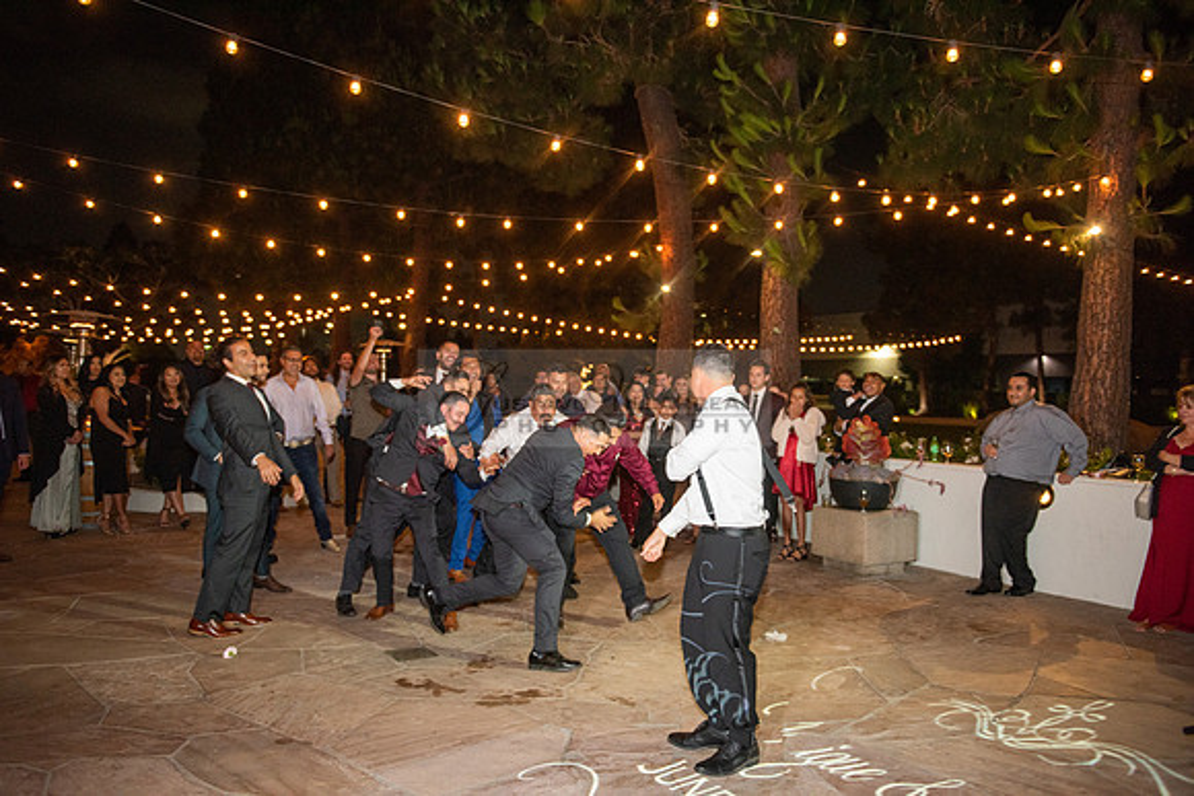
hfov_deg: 65.5
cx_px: 597
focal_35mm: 28
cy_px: 398
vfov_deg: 46.4
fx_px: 929
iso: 1250
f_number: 2.8
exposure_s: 1/125
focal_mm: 28
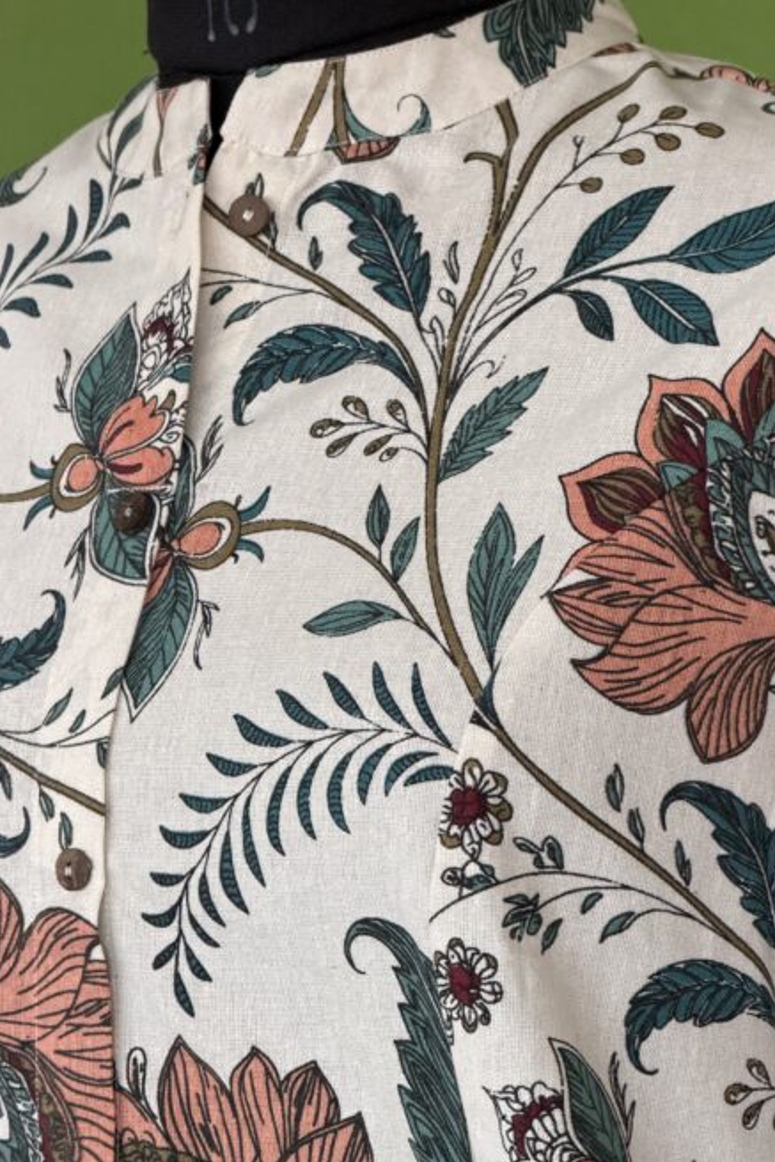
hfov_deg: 10.8
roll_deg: +0.7
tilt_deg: -1.0
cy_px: 681
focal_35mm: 127
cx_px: 433
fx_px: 4099
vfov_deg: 16.1
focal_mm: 16.89
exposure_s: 1/121
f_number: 2.8
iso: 250
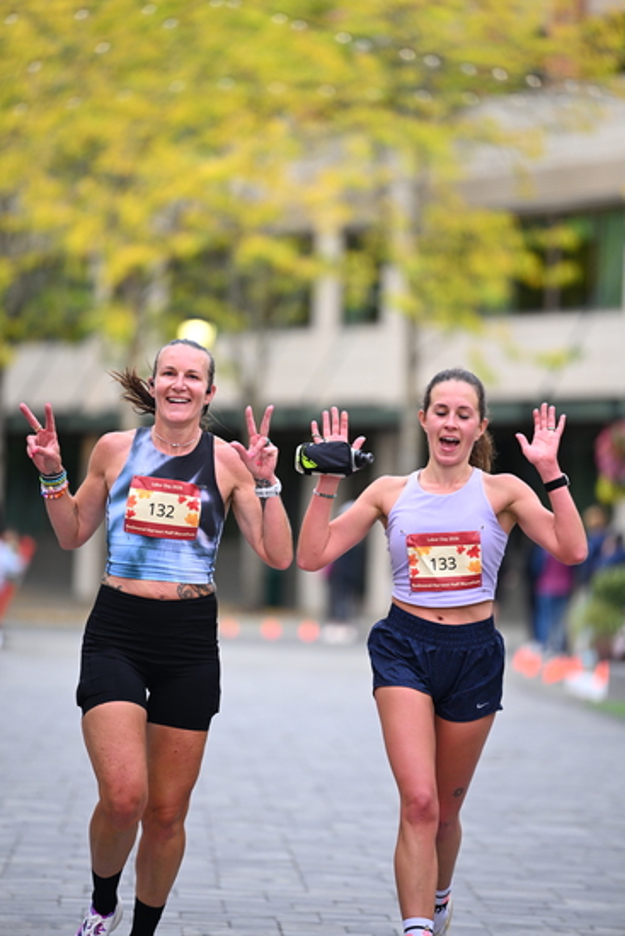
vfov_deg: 10.3
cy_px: 468
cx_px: 312
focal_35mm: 200
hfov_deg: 6.9
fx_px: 5205
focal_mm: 200
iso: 1000
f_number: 2.8
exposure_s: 1/1600
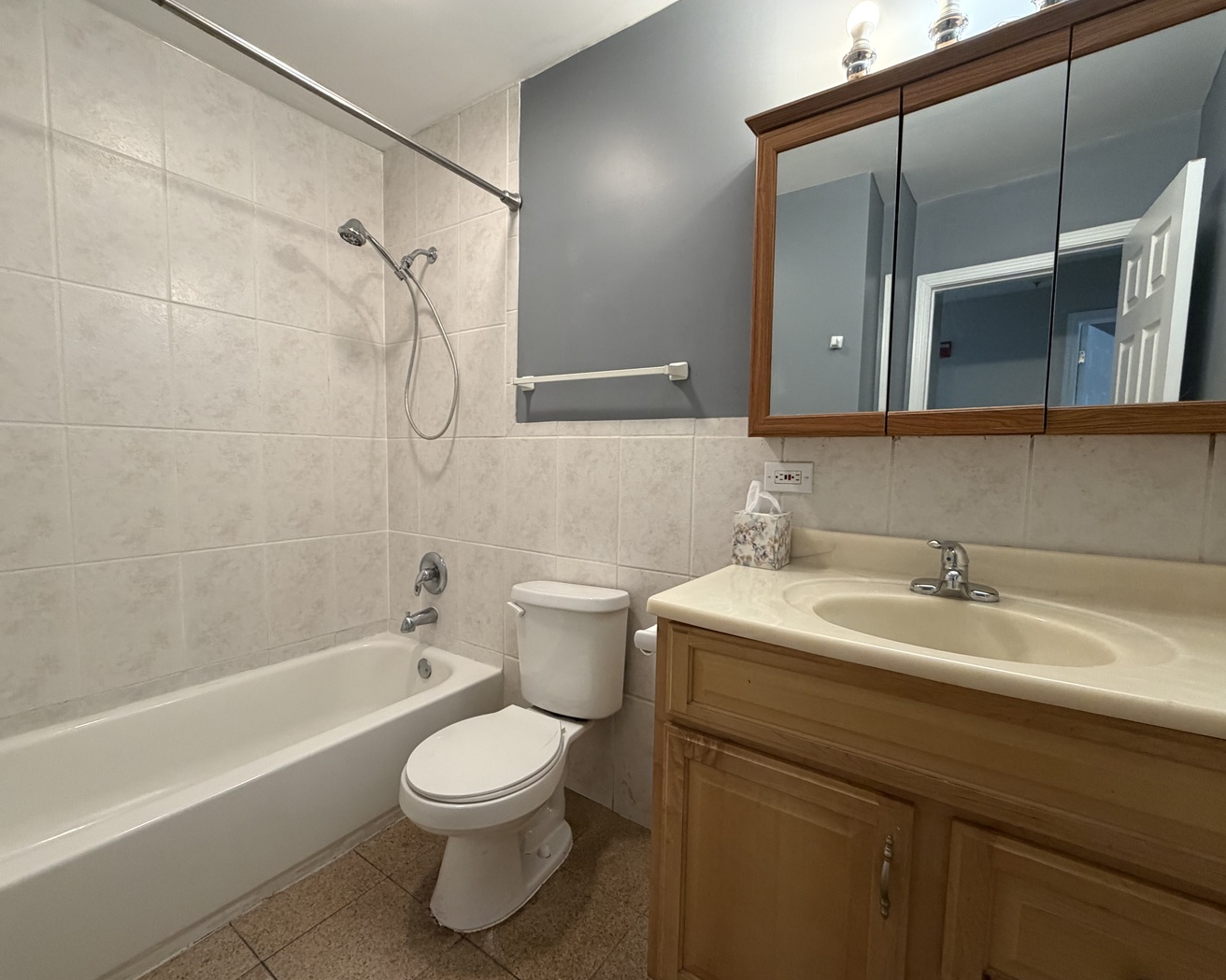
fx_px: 544
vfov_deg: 84.0
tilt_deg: -4.2
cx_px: 618
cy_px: 496
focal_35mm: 15
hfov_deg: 96.8
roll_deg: -0.5
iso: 320
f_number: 2.2
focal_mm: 2.22
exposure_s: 1/60
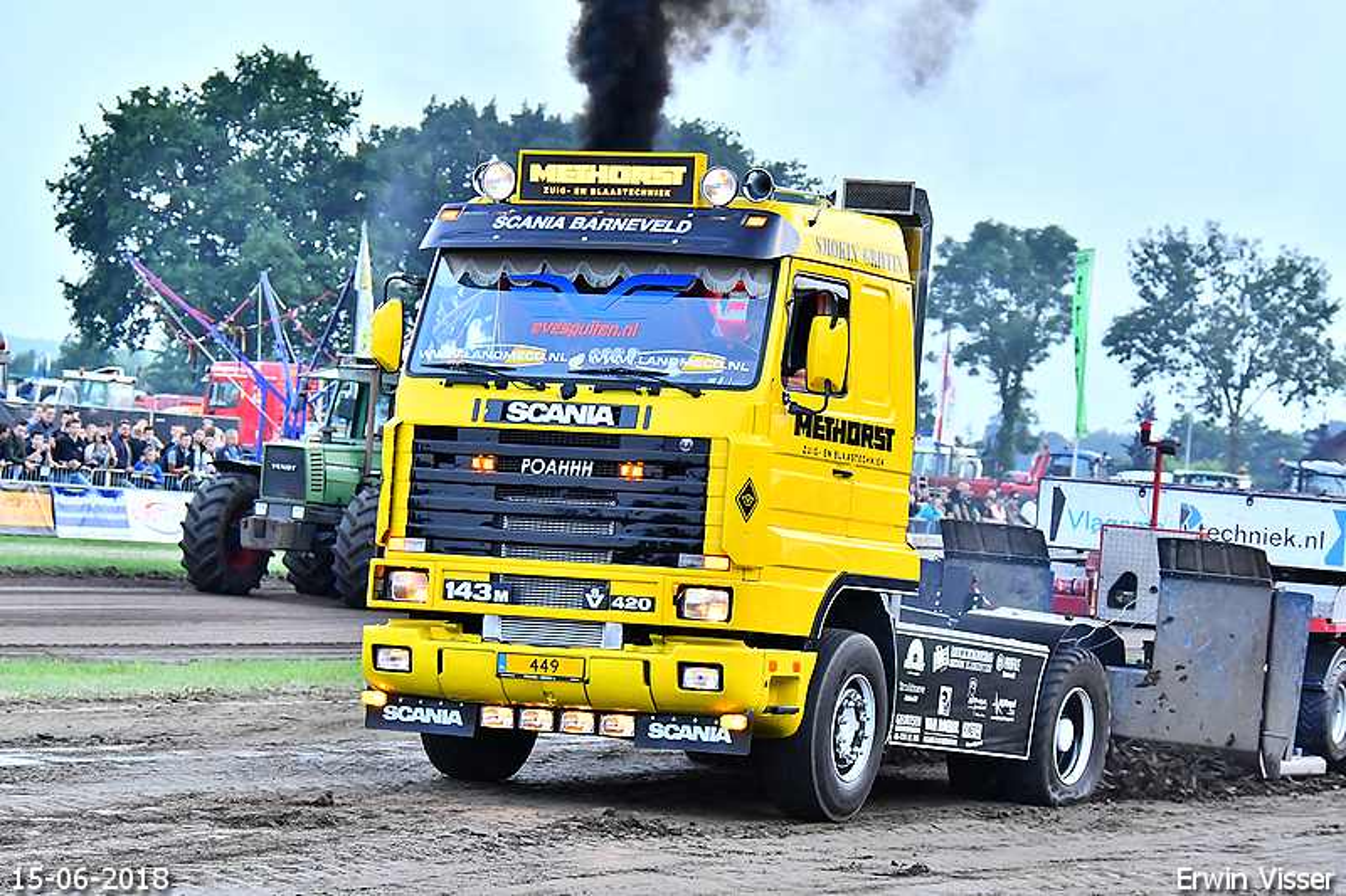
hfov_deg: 16.7
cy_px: 448
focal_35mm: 123
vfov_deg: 11.1
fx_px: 4598
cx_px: 673
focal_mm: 82
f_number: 5.6
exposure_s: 1/160
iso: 1600
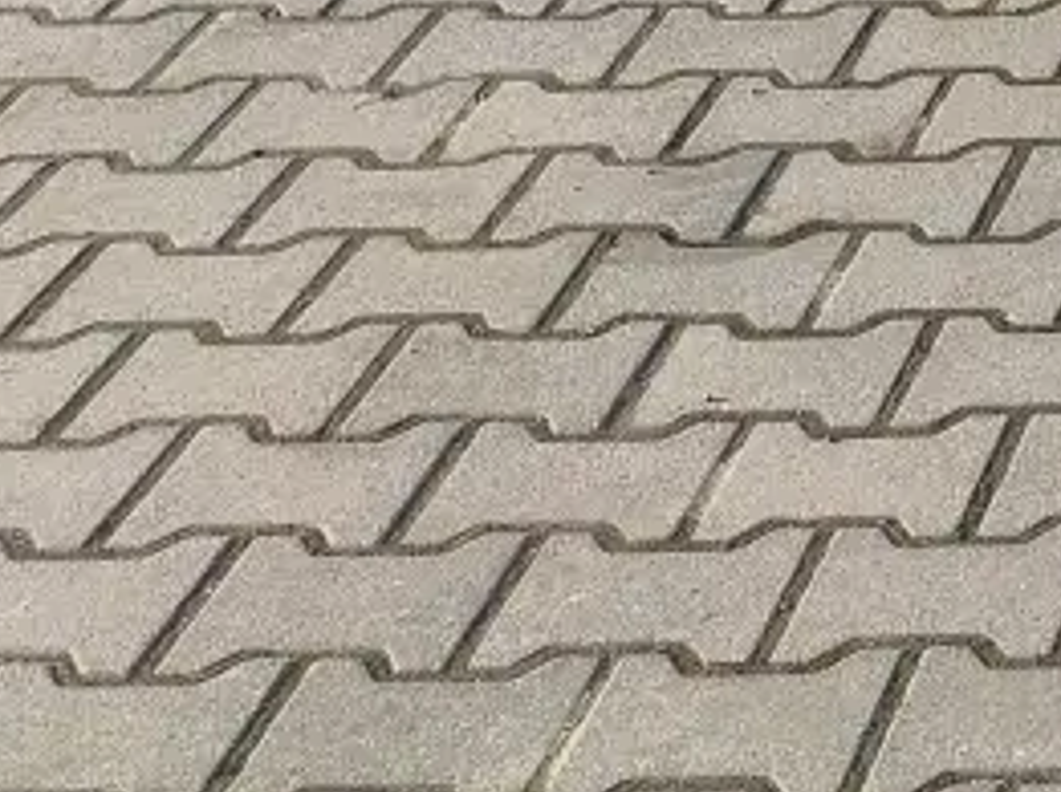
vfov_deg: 11.7
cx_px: 2211
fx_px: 3459
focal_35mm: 113
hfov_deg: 14.2
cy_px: -812
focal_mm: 6.14
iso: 50
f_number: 1.65
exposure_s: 1/466
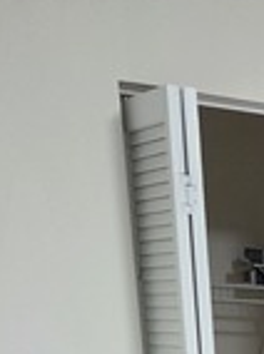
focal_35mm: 108
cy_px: 794
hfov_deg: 12.1
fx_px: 1102
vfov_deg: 14.0
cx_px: 533
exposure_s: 1/120
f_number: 1.7
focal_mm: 6.3
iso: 320
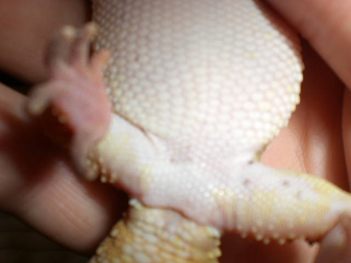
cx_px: 176
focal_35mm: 38
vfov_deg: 37.7
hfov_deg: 49.0
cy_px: 132
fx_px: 385
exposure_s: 1/30
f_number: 4.4
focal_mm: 6.3
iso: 50
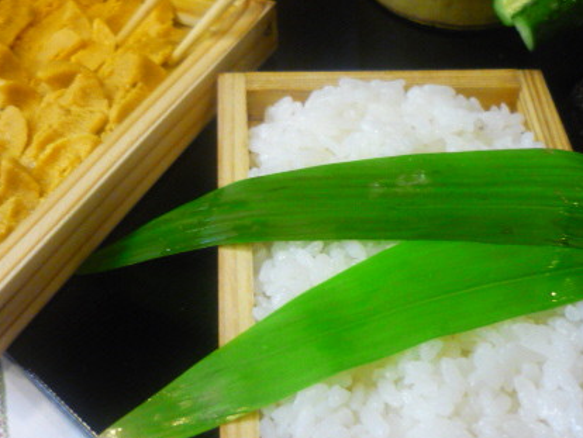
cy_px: 245
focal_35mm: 51
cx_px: 306
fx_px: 859
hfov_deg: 37.5
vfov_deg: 28.6
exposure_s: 1/20
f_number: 2.8
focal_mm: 5.5
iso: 400
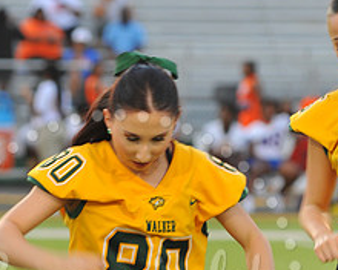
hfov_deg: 3.9
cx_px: 117
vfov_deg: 3.1
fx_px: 4952
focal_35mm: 495
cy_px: 293
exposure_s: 1/100
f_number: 6.3
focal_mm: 200
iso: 1000
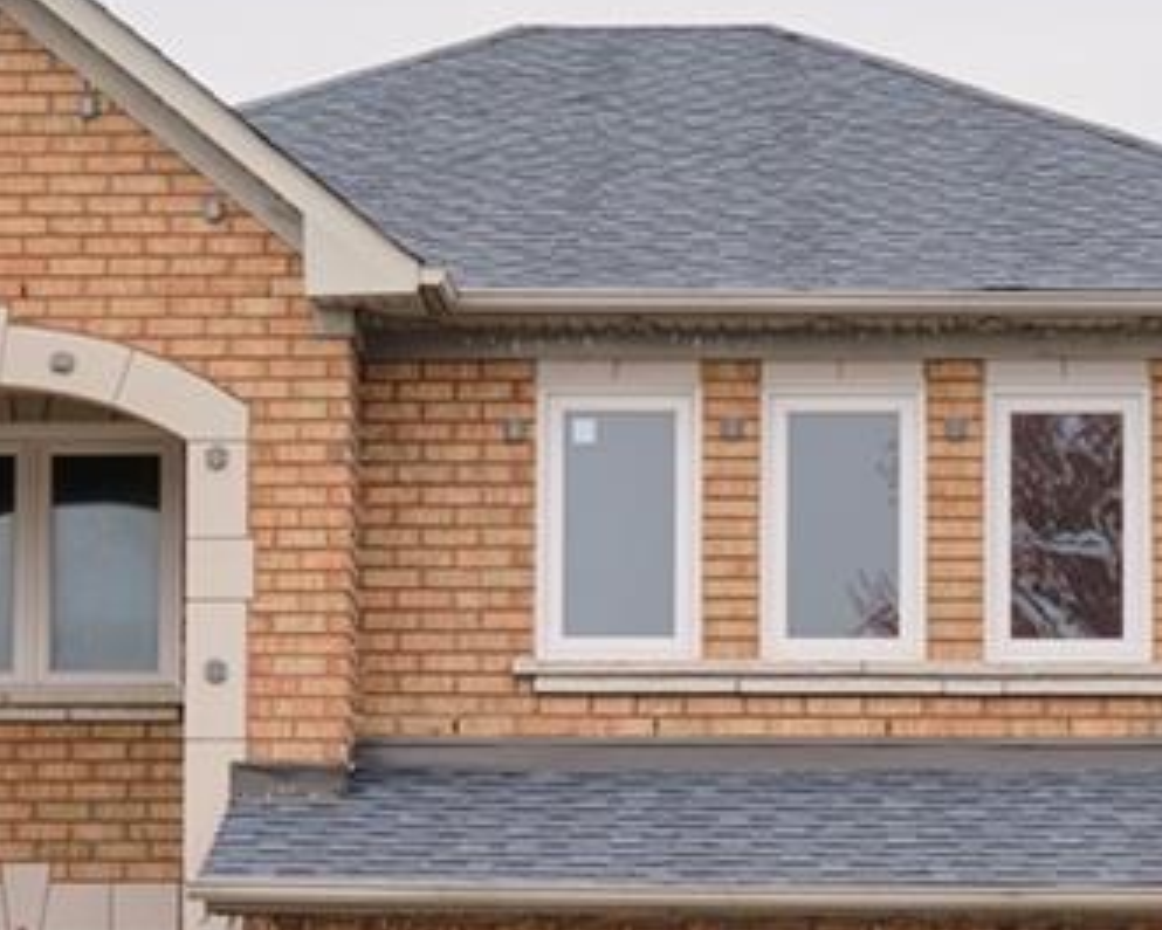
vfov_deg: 10.8
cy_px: 921
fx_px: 4885
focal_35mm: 142
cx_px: 720
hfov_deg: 13.6
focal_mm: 32.5
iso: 160
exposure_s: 1/250
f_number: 4
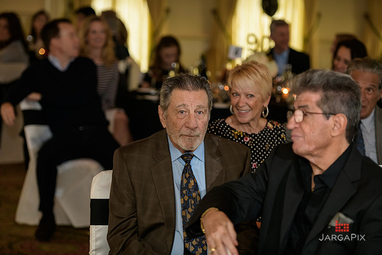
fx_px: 1189
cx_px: 191
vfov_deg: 12.2
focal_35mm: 112
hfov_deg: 18.3
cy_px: 128
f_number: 3.2
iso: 1600
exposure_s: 1/125
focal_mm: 112
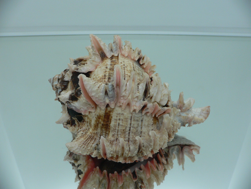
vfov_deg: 40.7
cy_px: 94
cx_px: 126
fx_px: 254
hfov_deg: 52.6
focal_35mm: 35
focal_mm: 4.6
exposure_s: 1/60
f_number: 2.8
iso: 80
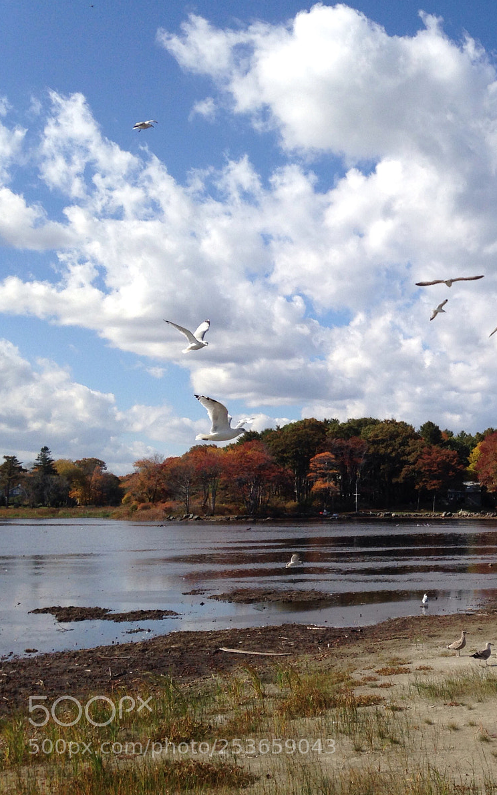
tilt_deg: +9.5
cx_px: 521
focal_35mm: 47
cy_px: 399
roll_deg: -0.6
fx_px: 1019
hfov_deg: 25.7
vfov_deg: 42.7
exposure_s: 1/2262
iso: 50
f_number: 2.4
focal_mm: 4.12
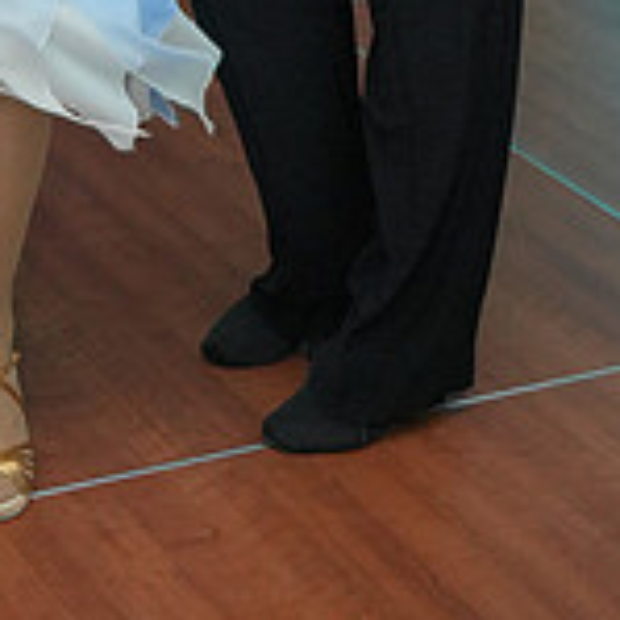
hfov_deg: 13.7
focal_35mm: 126
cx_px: 2
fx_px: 2553
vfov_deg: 12.4
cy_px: -562
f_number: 4
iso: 3200
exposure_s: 1/200
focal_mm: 38
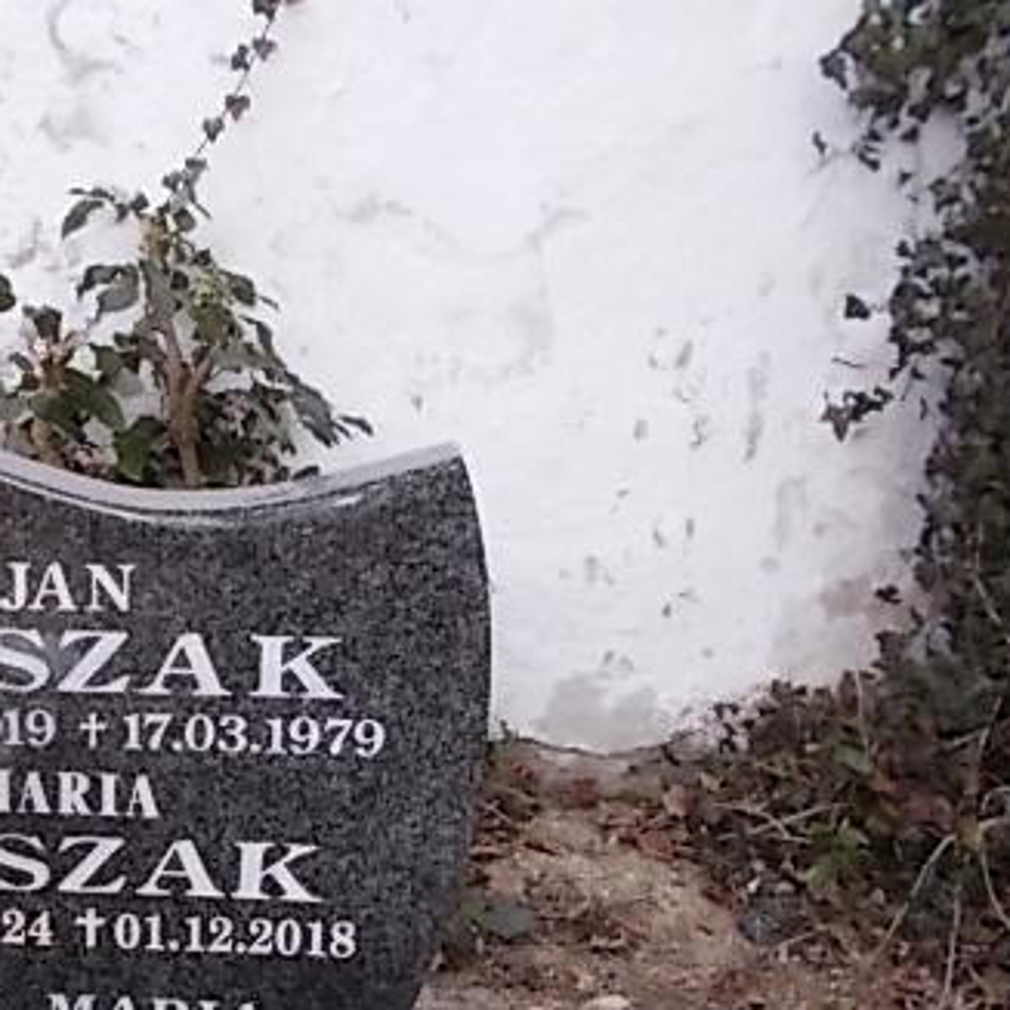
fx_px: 1485
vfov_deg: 37.2
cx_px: 114
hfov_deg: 35.5
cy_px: 667
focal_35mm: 45
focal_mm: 4.6
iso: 80
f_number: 3.2
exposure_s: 1/250
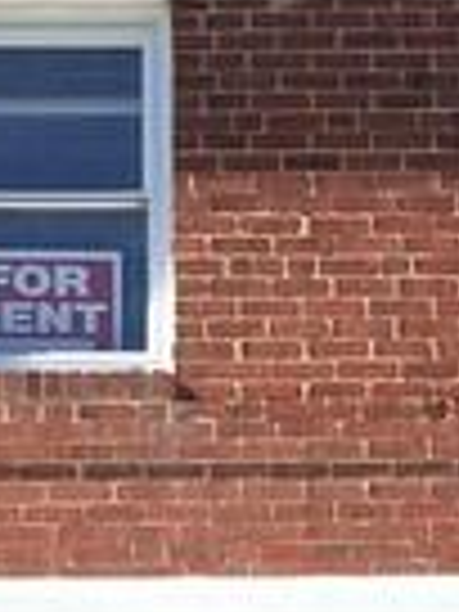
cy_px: 1449
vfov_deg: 8.0
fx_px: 4066
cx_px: 464
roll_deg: -1.0
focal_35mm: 230
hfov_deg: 6.4
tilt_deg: +1.4
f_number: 2.2
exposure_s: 1/827
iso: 25
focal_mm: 4.15
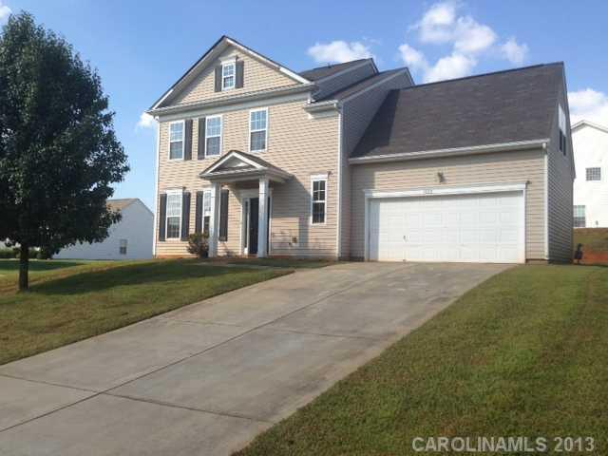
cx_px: 304
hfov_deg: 55.4
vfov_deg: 42.9
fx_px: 580
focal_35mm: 33
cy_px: 228
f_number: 2.4
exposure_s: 1/1106
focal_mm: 4.13
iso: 50
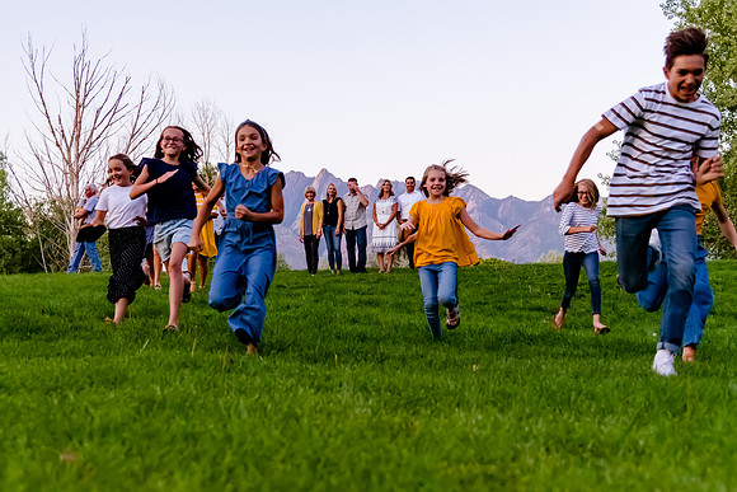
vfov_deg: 29.2
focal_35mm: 46
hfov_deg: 42.5
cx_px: 310
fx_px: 944
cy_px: 246
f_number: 4
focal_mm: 38
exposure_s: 1/500
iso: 3200
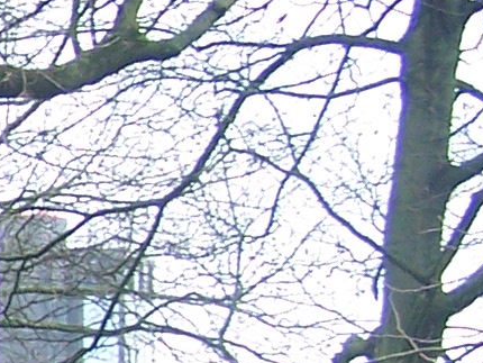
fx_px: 3490
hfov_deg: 7.2
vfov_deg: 5.9
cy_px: 405
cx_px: -897
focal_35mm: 250
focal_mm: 6.3
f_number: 2.8
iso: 80
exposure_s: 1/30
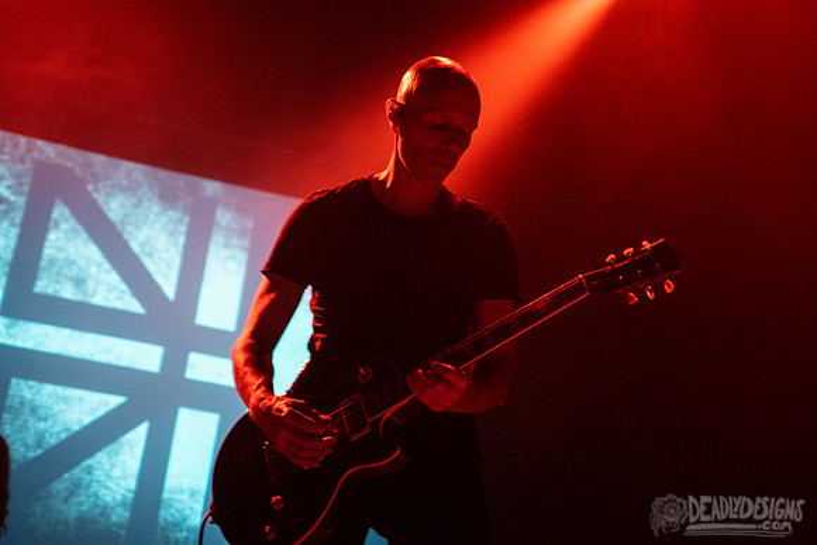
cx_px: 443
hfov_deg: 29.9
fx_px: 1527
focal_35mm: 67
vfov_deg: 20.2
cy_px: 249
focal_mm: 62
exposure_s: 1/100
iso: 3200
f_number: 3.2
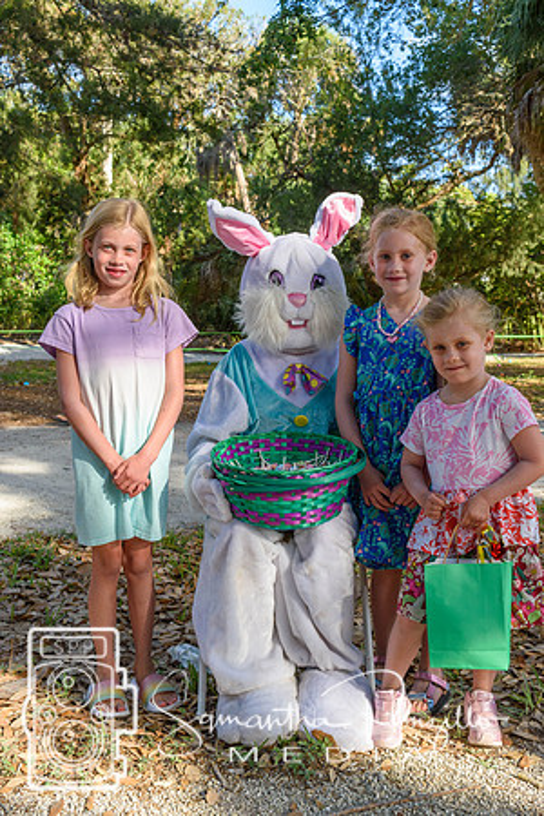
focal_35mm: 39
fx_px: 884
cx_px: 272
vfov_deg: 49.6
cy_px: 408
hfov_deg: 34.2
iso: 280
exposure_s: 1/250
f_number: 8
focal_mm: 26
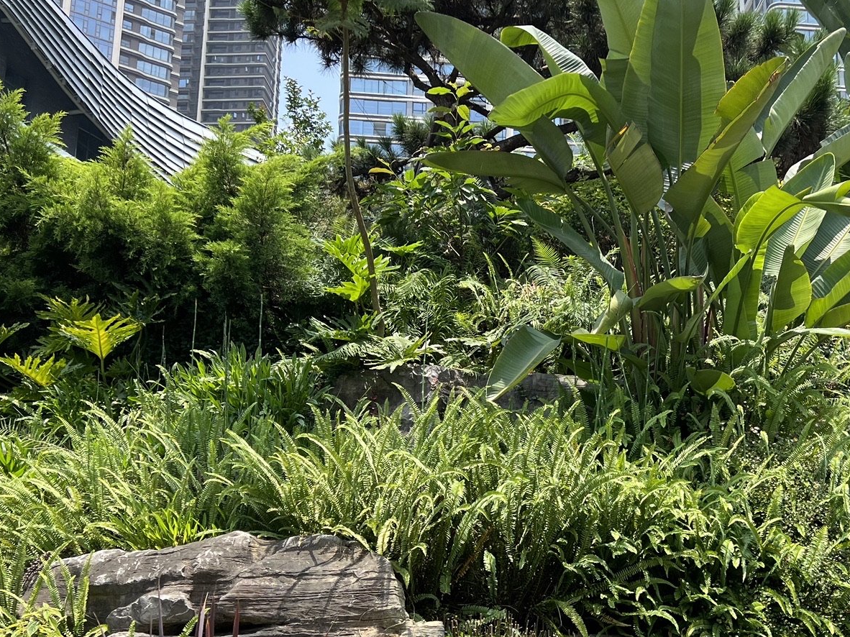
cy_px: 407
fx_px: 1080
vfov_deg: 32.7
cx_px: 549
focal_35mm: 44
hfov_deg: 42.5
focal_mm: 5.7
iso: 50
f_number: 1.5
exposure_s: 1/1511
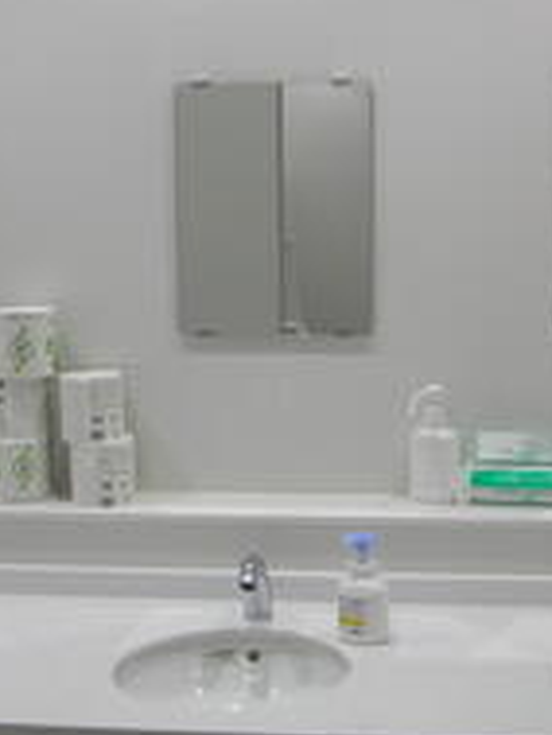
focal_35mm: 74
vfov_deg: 26.3
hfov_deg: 19.9
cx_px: 358
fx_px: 1572
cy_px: 401
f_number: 2.8
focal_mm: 5.8
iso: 50
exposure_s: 1/35.3
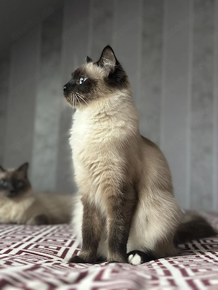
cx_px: 109
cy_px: 145
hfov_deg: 30.3
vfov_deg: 39.7
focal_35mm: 48
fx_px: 403
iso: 640
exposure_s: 1/40
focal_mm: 6.86
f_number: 1.78
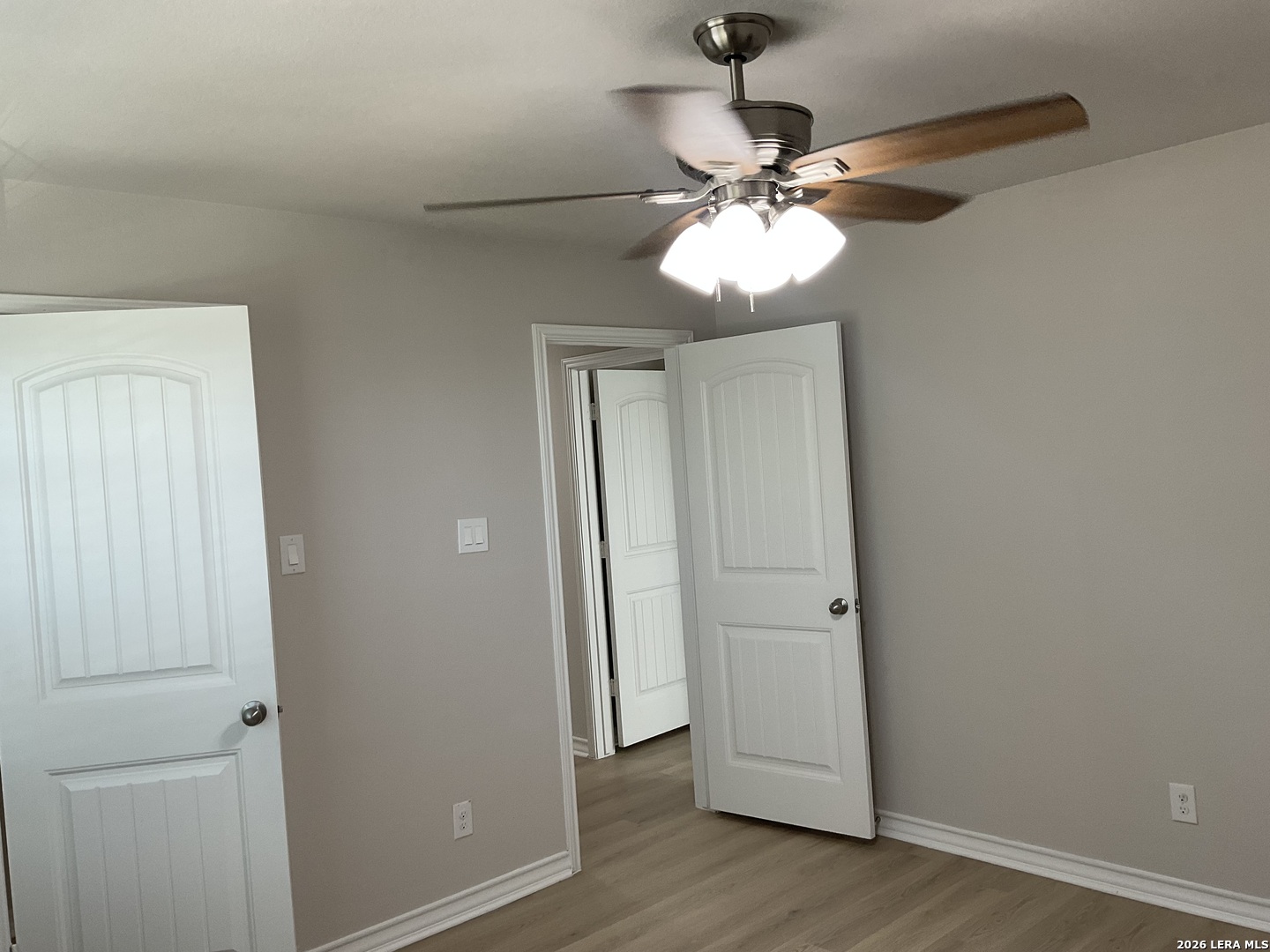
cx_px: 635
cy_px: 476
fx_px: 1064
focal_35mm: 29
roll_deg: +3.1
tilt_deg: -1.6
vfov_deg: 48.2
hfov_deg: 61.7
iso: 40
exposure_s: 1/60
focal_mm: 3
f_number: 1.8
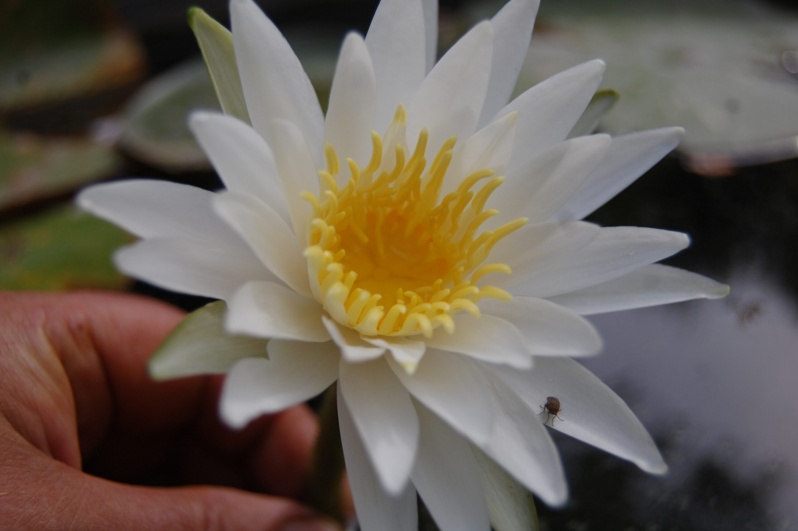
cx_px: 399
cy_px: 266
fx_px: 1030
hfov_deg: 42.4
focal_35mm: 46
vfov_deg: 28.9
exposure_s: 1/1250
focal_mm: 31
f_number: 4.5
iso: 200
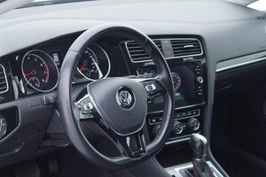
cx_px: 60
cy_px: 148
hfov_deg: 29.9
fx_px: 488
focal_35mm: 66
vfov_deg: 20.3
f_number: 2.8
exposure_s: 1/40
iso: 160
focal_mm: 24
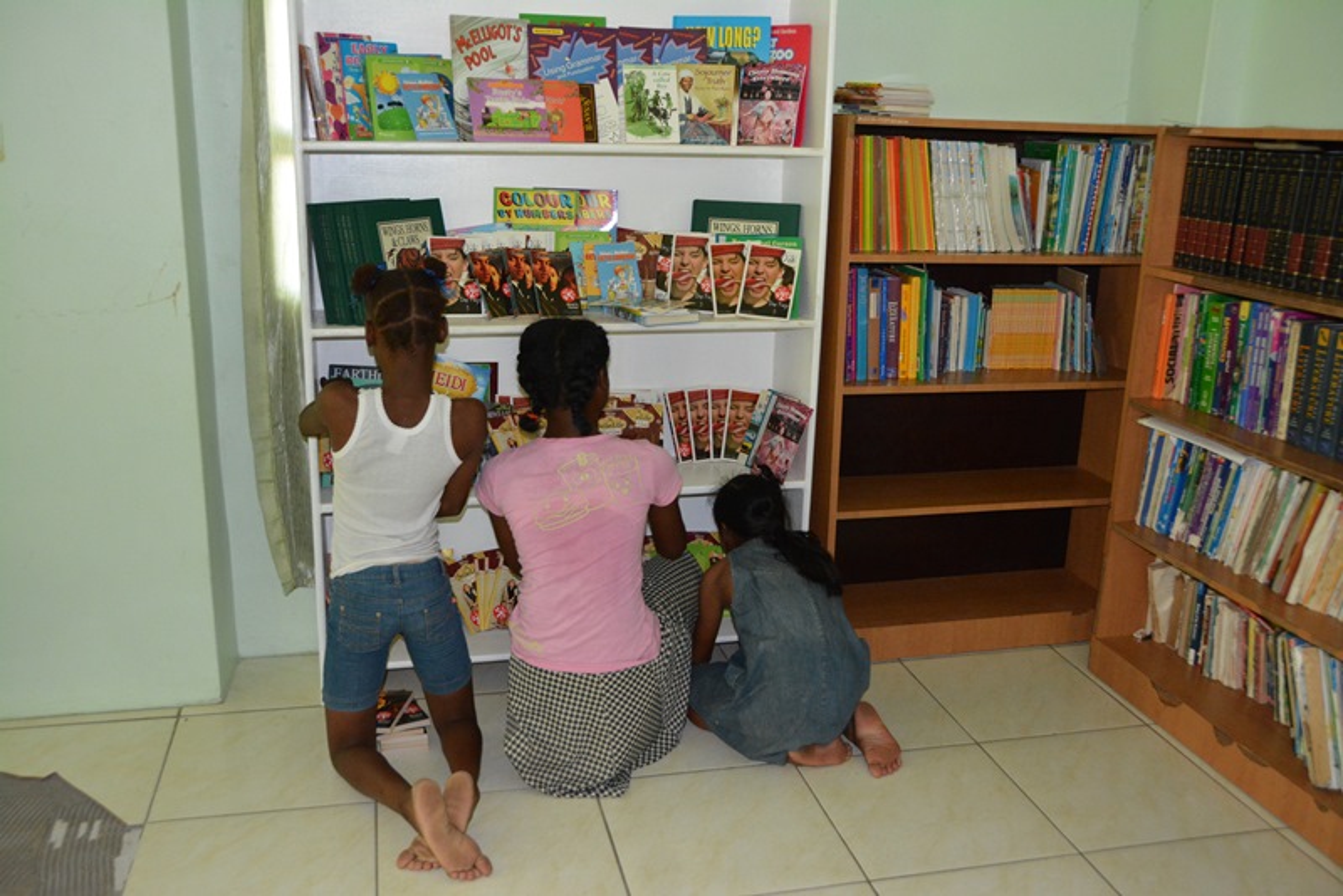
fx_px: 1231
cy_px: 448
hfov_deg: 57.2
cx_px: 672
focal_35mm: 33
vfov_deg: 40.0
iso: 2200
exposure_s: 1/60
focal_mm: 22
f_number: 3.8
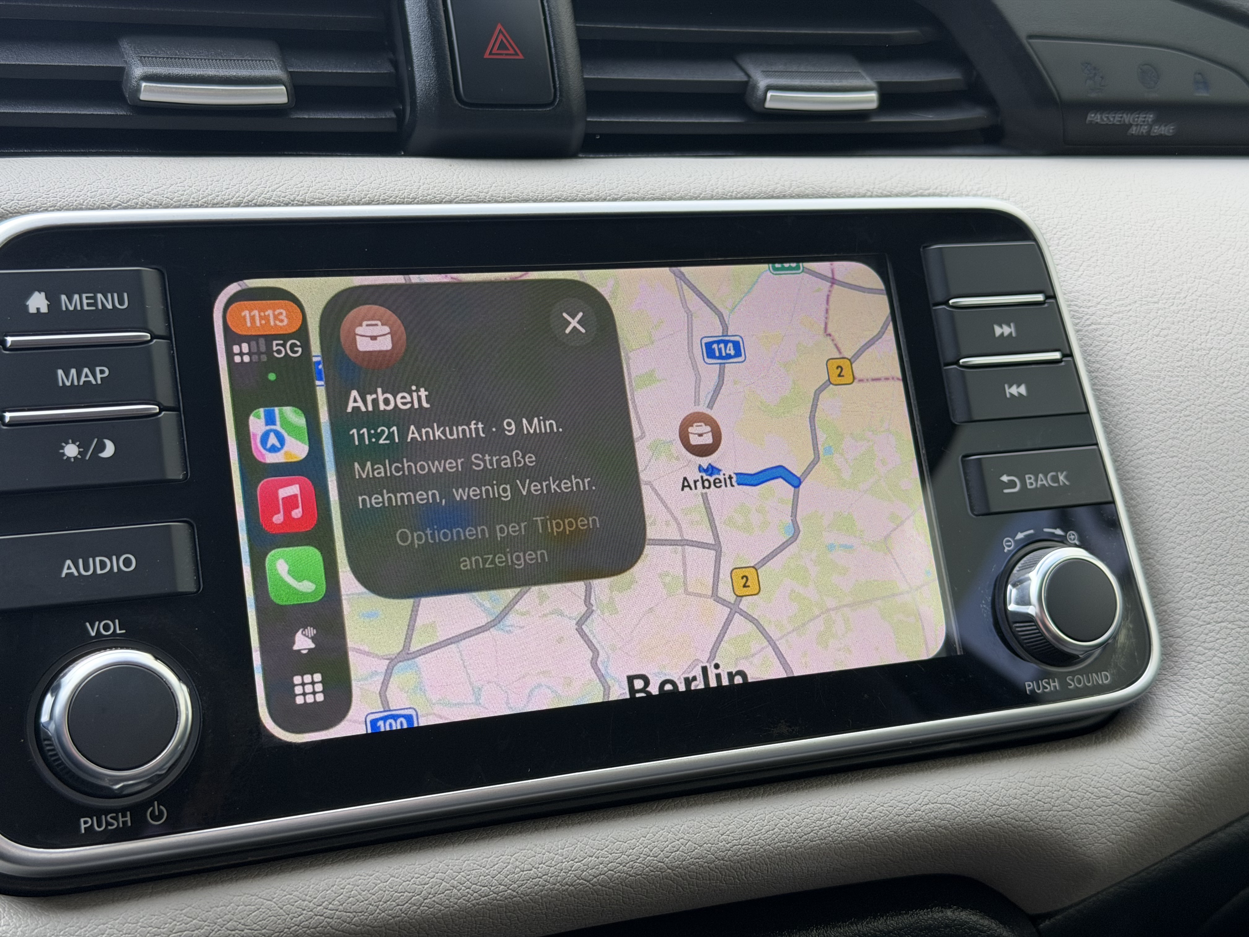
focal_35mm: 48
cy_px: 468
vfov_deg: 30.3
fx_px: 1732
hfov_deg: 39.7
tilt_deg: -14.2
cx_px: 624
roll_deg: -4.3
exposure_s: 1/297
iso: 64
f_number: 1.78
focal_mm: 6.76
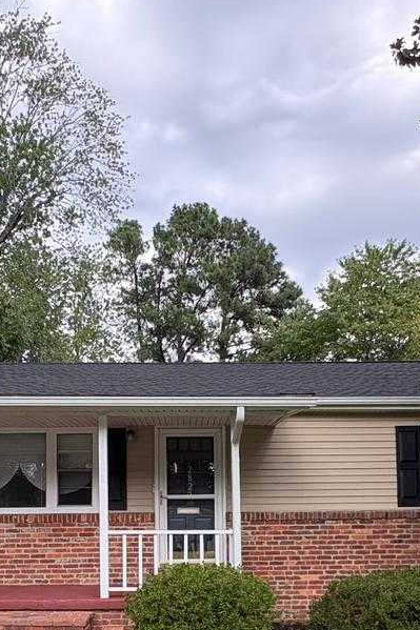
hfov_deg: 37.8
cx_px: 196
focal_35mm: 35
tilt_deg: +2.5
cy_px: 506
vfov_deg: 51.0
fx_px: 613
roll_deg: +2.1
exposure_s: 1/314
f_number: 2.2
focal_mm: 2.22
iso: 64
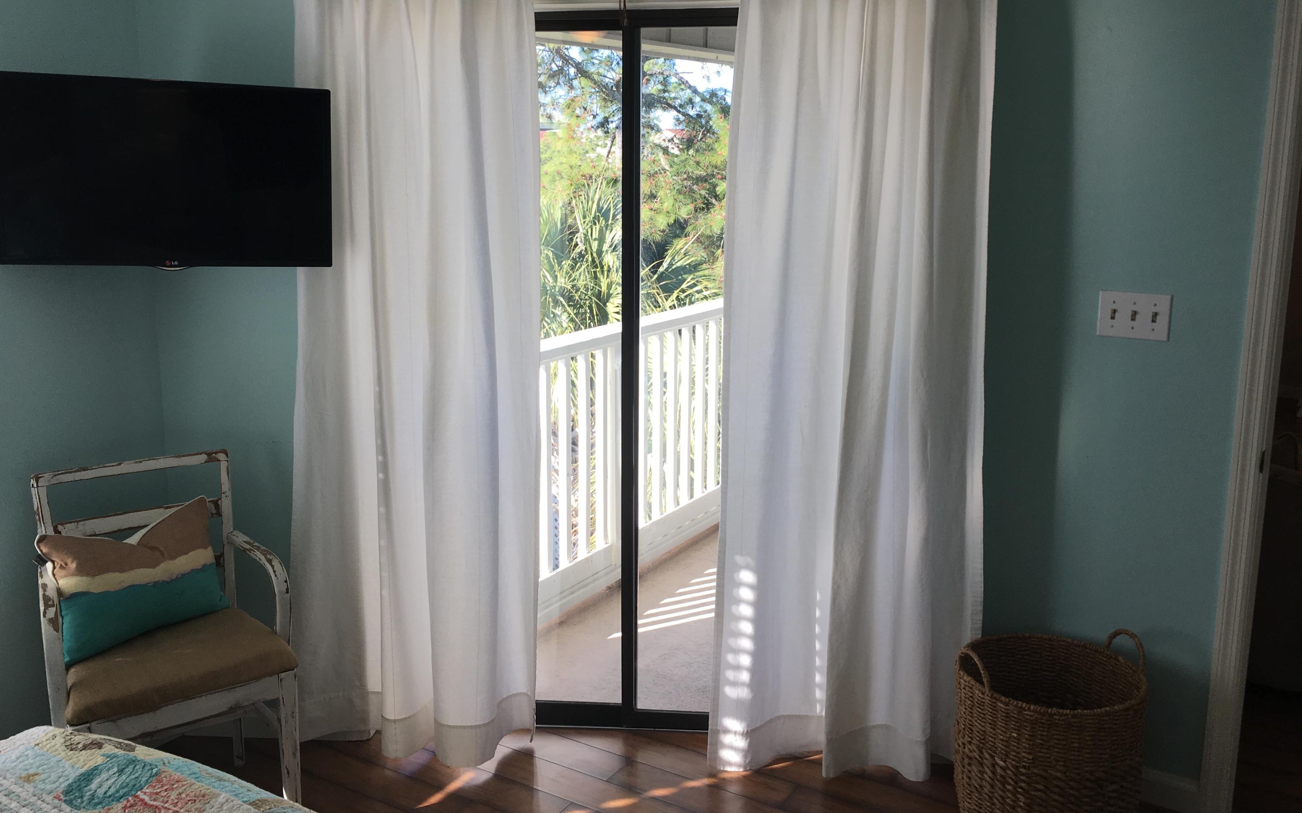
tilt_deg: -10.4
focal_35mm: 31
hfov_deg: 61.2
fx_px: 1100
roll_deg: +0.0
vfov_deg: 40.5
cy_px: 349
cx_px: 649
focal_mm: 4.15
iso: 25
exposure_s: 1/183
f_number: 2.2
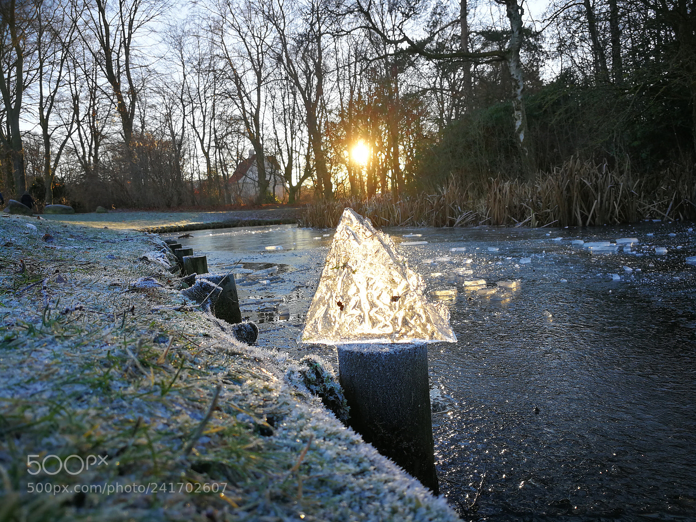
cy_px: 261
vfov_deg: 51.4
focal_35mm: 27
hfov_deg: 65.3
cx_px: 348
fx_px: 543
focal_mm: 3.95
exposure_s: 1/113
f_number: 2.2
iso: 50
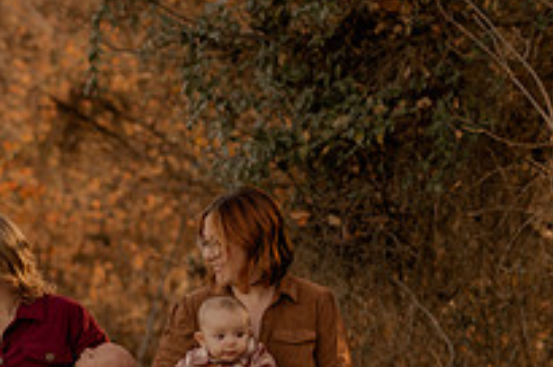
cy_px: 484
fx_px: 3696
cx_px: -154
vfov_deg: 5.6
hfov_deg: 8.4
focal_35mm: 241
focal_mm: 85
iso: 200
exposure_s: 1/320
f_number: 2.8
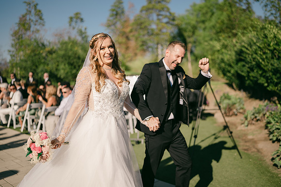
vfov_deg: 37.9
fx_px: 273
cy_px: 94
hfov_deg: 54.4
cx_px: 140
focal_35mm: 35
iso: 64
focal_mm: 35
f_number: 1.3
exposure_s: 1/10000
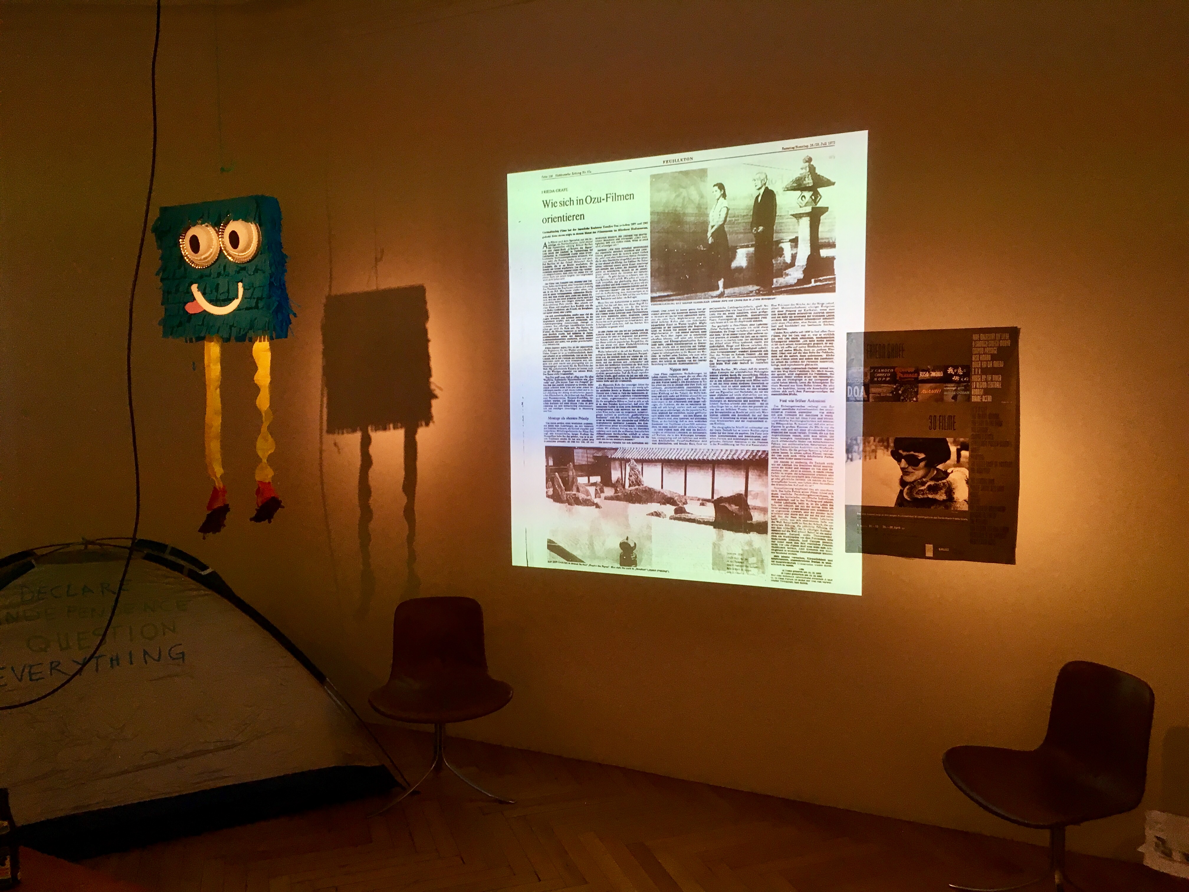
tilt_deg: -4.6
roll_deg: +1.3
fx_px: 996
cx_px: 594
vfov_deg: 48.2
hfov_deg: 61.7
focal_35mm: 29
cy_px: 446
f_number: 2.2
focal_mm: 4.15
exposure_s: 1/33
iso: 40
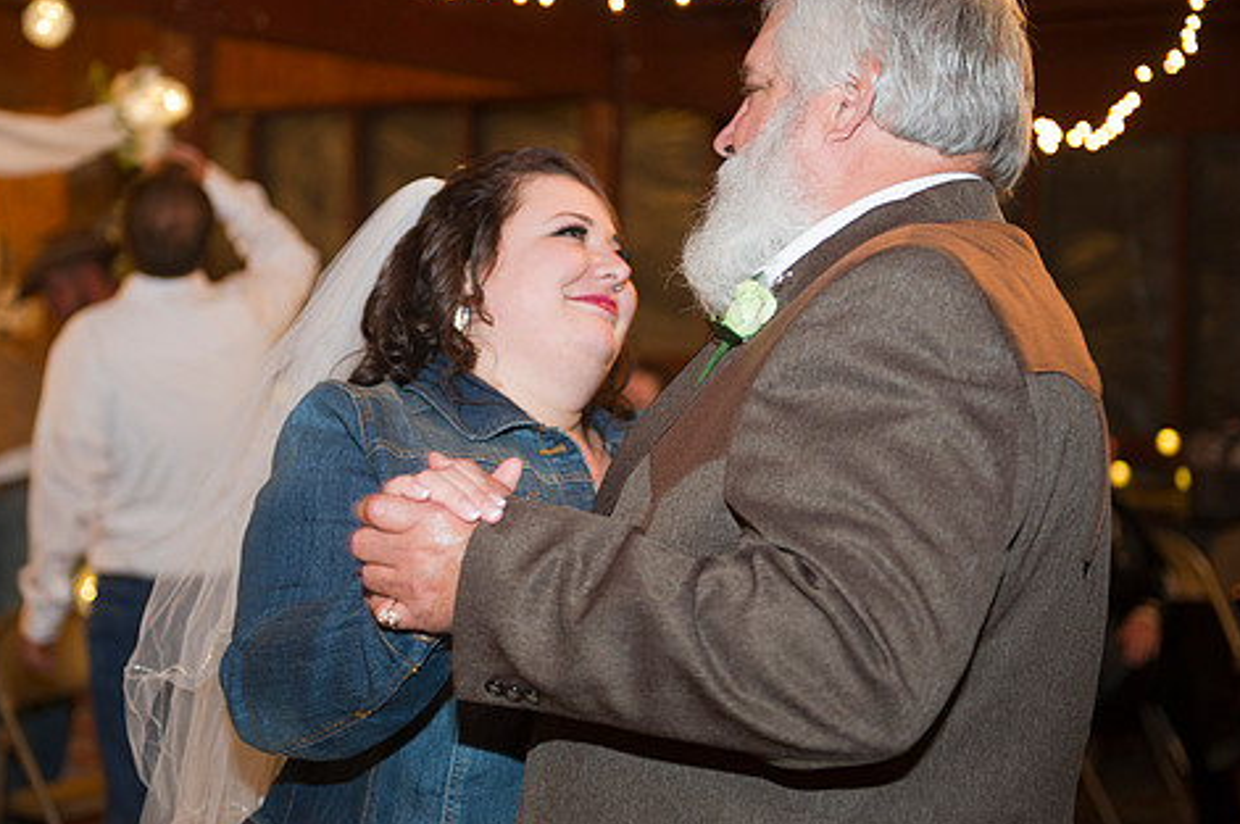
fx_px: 2374
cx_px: 519
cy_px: 345
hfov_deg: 29.2
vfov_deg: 19.7
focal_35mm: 69
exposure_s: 1/40
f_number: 2.8
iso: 1250
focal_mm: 56
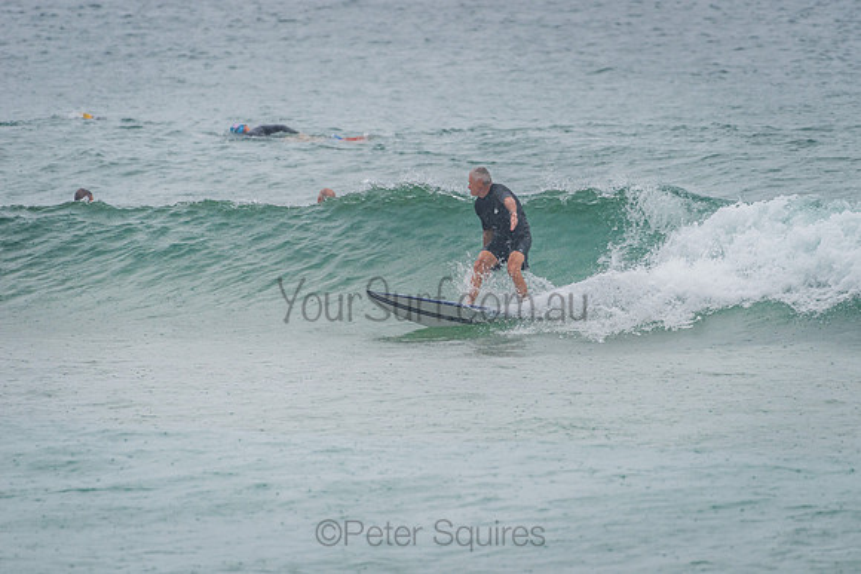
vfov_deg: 2.3
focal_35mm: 610
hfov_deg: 3.4
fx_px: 14593
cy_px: 255
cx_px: 517
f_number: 5.6
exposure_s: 1/320
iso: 280
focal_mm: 500
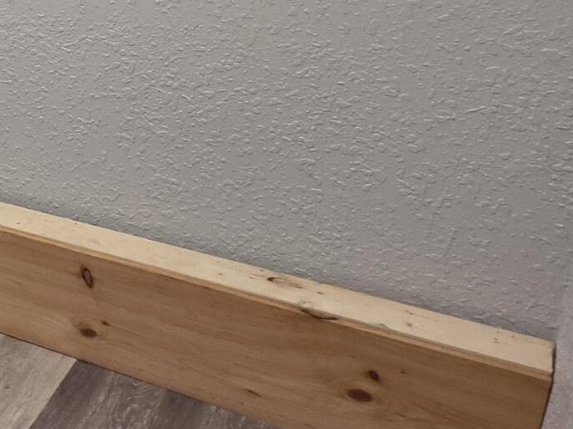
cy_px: 13
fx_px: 944
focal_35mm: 57
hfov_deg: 19.1
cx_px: -581
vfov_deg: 24.6
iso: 80
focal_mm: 2.2
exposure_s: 1/120
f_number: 1.9
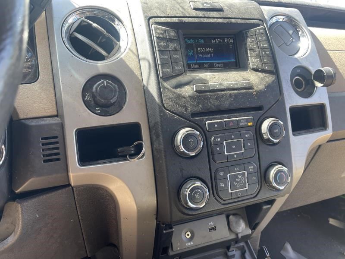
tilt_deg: -14.2
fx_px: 249
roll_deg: +3.3
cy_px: 130
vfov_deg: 54.9
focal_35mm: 25
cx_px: 172
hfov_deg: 69.4
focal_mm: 5.1
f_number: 1.6
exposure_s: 1/121
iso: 64
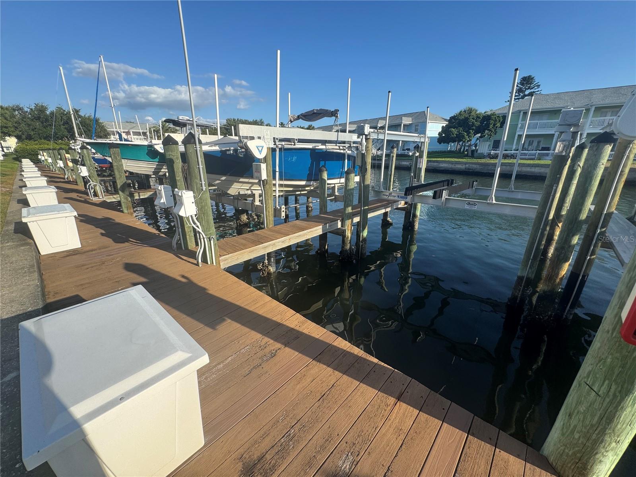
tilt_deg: -20.1
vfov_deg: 85.7
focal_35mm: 14
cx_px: 318
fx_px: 257
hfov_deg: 102.1
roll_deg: +0.1
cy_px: 238
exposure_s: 1/787
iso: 40
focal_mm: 2.22
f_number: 2.2
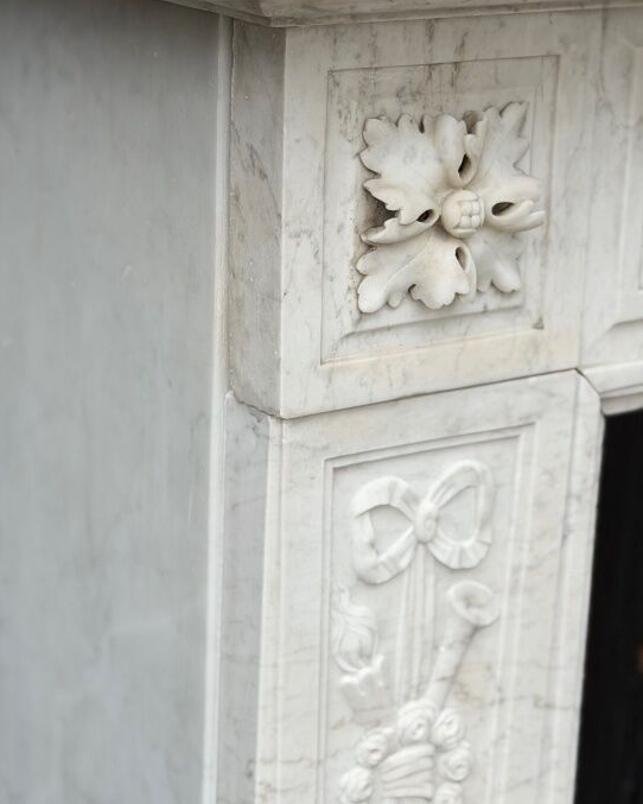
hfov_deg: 18.5
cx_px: 256
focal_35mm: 83
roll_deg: -4.4
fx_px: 1974
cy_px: 378
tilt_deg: -19.6
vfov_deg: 23.0
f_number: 1.78
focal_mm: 6.76
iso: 64
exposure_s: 1/1013
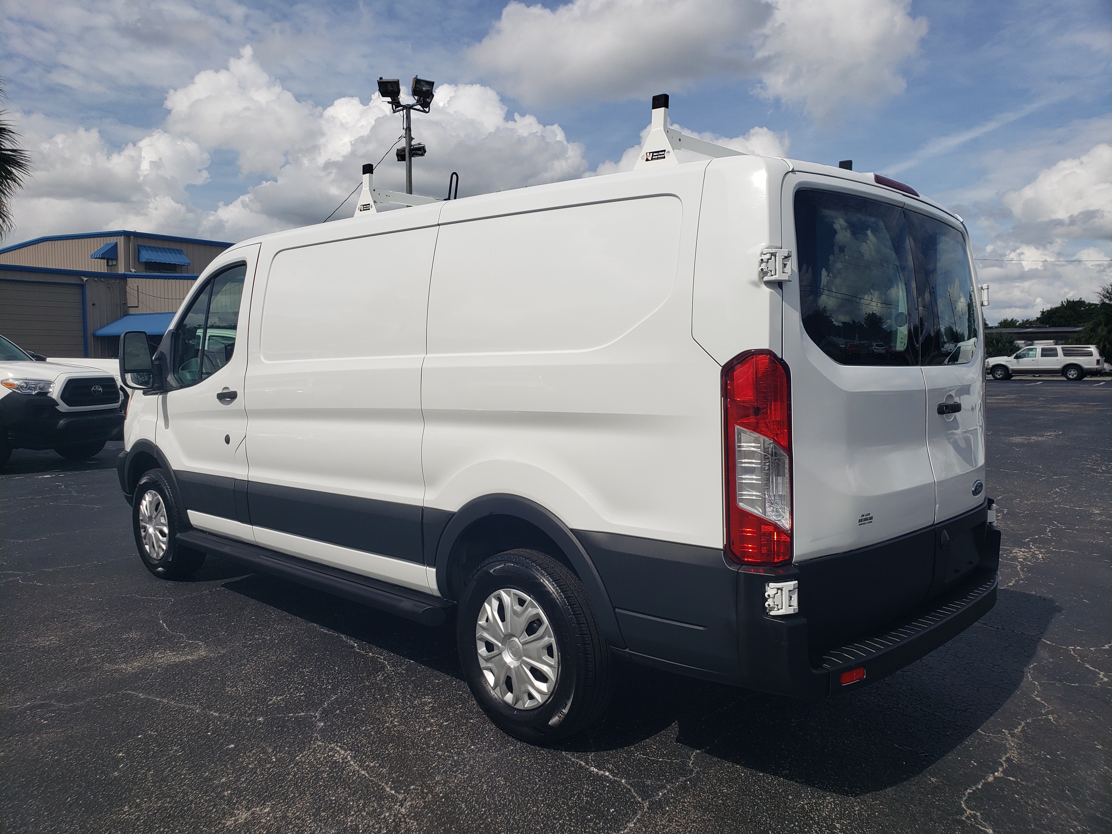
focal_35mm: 26
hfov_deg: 67.3
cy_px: 417
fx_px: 835
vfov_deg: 53.1
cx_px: 556
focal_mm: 4.3
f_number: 2.4
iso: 50
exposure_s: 1/2766
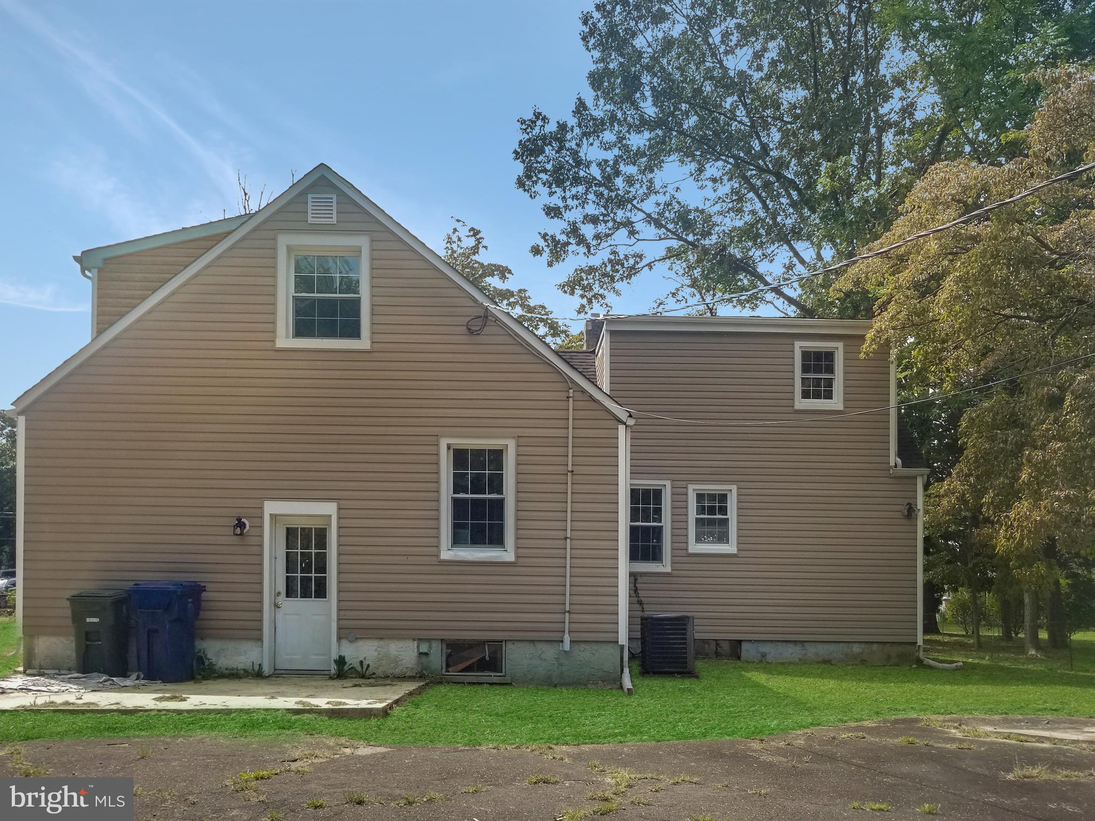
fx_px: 822
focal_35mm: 26
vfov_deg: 53.1
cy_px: 410
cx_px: 548
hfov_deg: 67.3
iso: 50
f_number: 1.7
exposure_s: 1/1100
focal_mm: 4.25
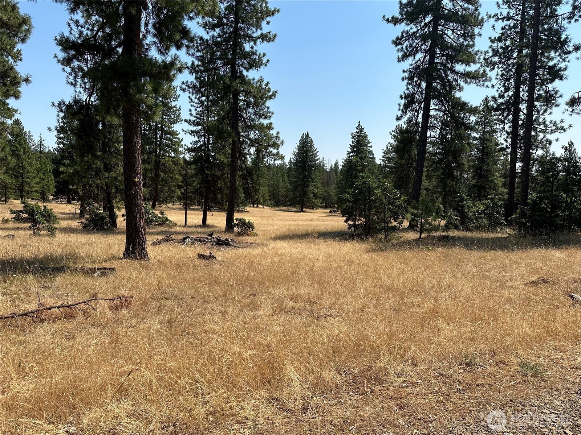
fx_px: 403
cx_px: 290
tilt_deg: -4.8
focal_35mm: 24
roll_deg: -0.9
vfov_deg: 56.8
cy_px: 218
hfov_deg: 71.6
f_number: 1.78
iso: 80
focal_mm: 6.86
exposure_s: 1/4545
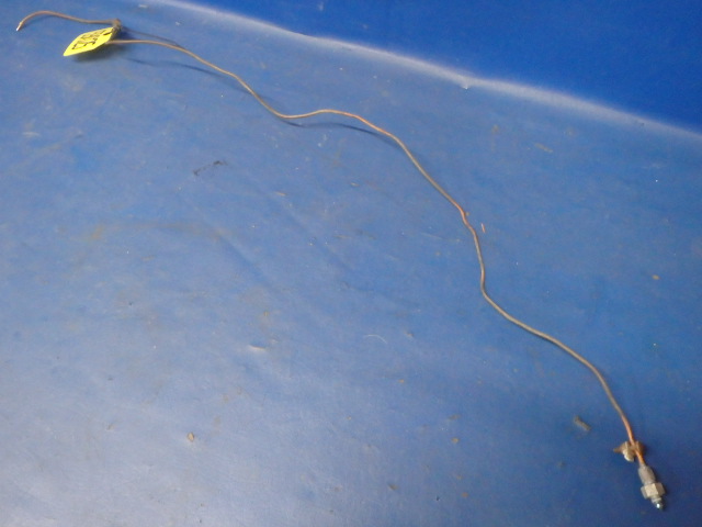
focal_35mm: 28
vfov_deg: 49.7
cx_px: 351
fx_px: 568
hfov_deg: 63.4
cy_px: 264
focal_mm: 5
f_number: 3.9
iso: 1250
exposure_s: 1/30
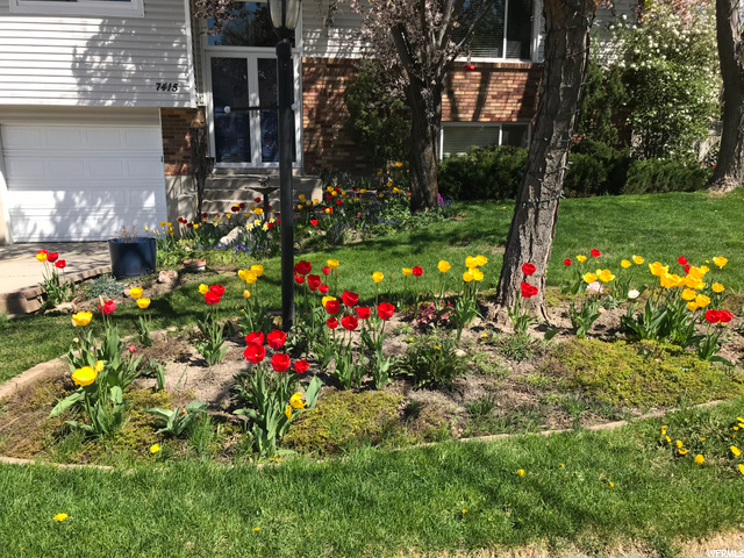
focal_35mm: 28
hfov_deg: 63.4
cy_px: 279
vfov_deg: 49.7
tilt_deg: -12.5
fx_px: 602
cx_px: 372
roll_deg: -0.2
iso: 20
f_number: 1.8
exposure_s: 1/1312
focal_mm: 3.99
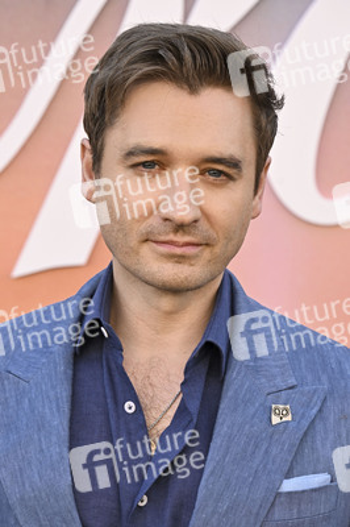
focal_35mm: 150
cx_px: 175
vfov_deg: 13.7
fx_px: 2191
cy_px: 264
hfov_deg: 9.1
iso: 500
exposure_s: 1/320
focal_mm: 150
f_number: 7.1
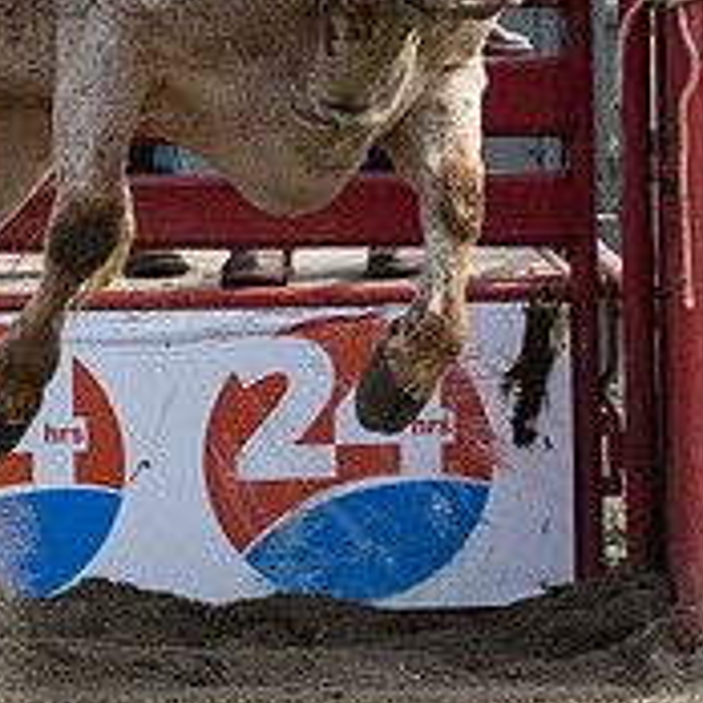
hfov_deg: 1.1
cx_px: 876
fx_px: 38348
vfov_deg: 1.1
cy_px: 577
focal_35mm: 1669
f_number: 4
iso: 1250
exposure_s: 1/8000
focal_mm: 300
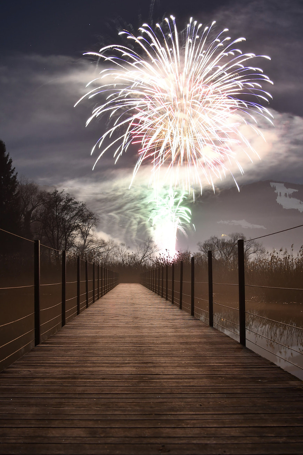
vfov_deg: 44.3
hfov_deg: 30.5
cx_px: 138
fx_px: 556
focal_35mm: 44
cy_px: 273
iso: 250
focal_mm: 24
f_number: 3.5
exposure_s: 3
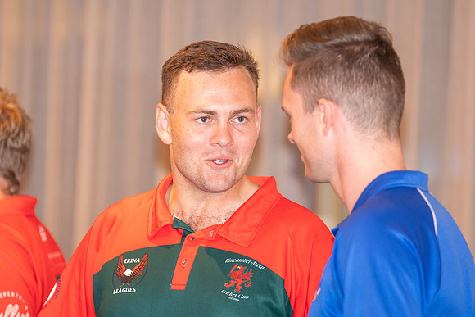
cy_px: 146
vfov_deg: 4.2
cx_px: 218
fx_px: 4277
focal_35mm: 324
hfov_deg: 6.4
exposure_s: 1/60
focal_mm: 200
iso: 1000
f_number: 2.8
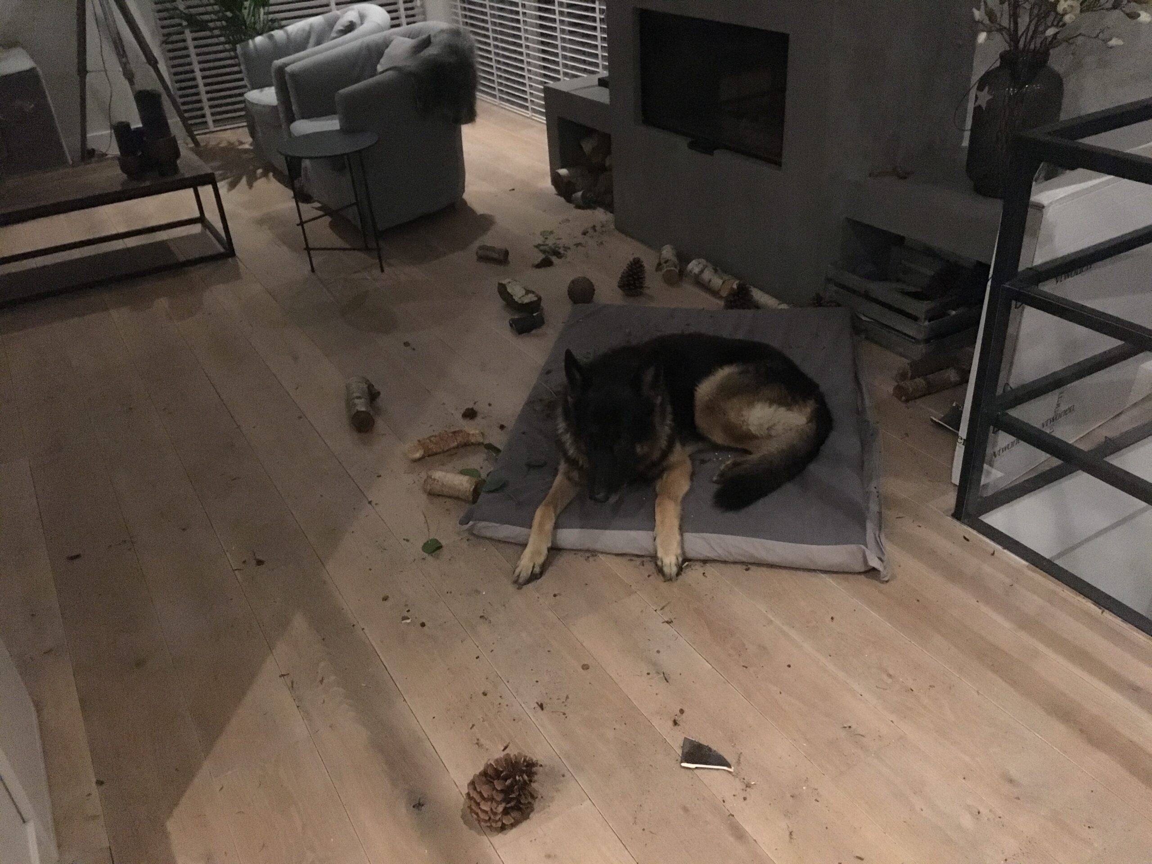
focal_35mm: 29
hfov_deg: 61.7
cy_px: 432
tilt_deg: -30.2
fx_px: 965
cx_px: 576
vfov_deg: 48.2
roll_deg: +4.9
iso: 1600
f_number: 2.2
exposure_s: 1/17
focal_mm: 4.15
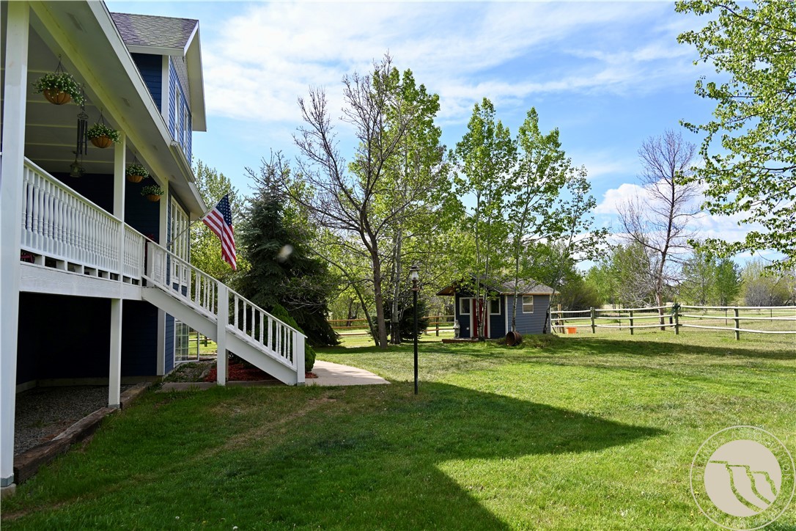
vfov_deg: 45.0
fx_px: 641
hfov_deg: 63.7
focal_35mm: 29
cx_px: 398
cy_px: 266
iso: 100
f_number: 6.3
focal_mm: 29
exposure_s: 1/320
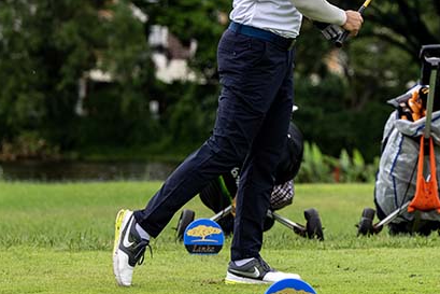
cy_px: 51
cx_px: 494
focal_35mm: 176
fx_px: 2152
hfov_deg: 11.5
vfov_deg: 7.8
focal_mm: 75
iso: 250
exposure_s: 1/3200
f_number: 2.8
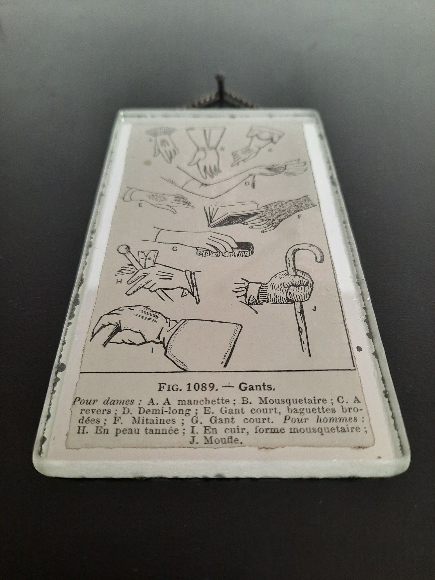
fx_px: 419
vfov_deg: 69.4
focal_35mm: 25
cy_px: 290
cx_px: 218
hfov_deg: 54.9
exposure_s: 1/50
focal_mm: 4.6
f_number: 2
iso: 320
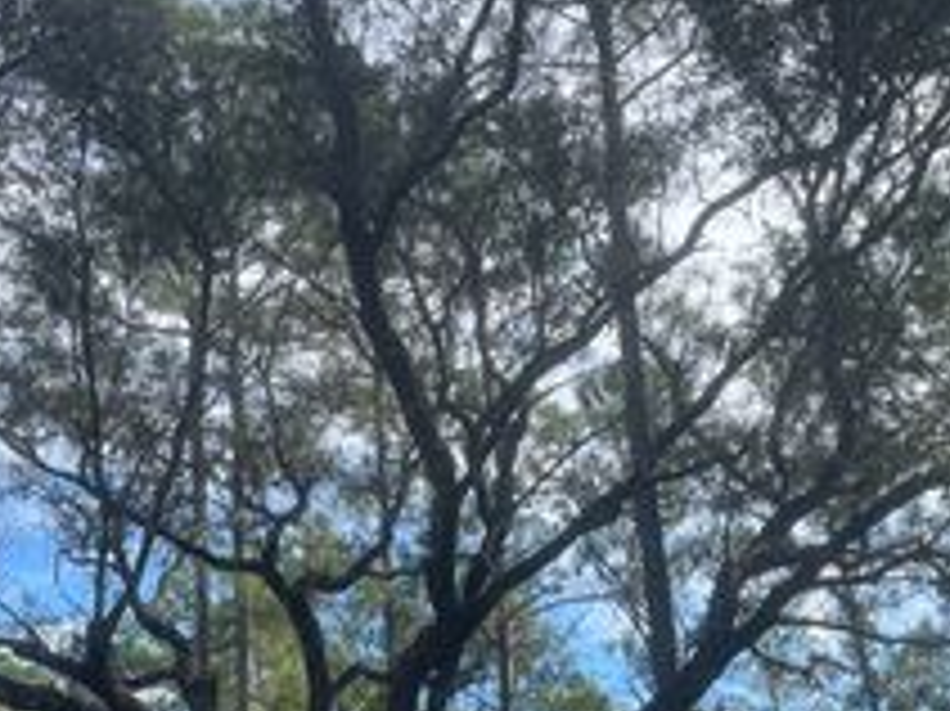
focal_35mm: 51
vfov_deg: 28.4
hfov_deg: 37.3
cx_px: 371
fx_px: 1399
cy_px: 466
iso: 32
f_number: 1.6
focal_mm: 5.1
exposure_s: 1/1175
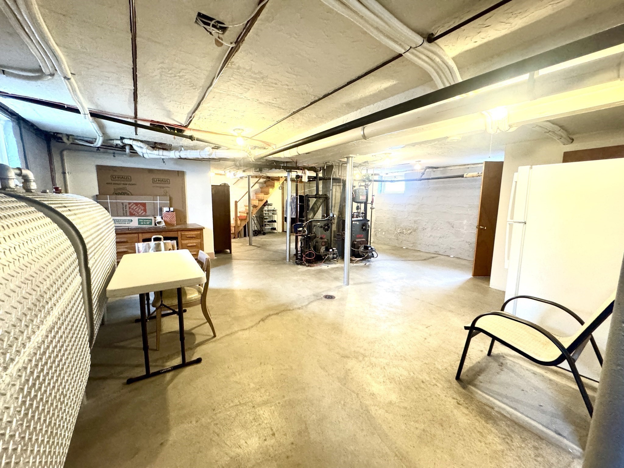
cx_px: 312
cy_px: 234
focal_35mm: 14
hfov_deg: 102.1
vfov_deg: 85.7
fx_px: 252
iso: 640
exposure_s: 1/60
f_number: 2.2
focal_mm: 2.22
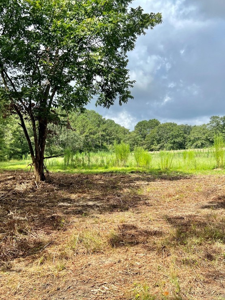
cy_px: 154
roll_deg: +1.2
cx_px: 97
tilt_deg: +3.6
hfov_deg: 39.6
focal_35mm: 36
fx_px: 312
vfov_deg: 51.3
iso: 50
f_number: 1.5
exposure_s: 1/2299
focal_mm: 5.7
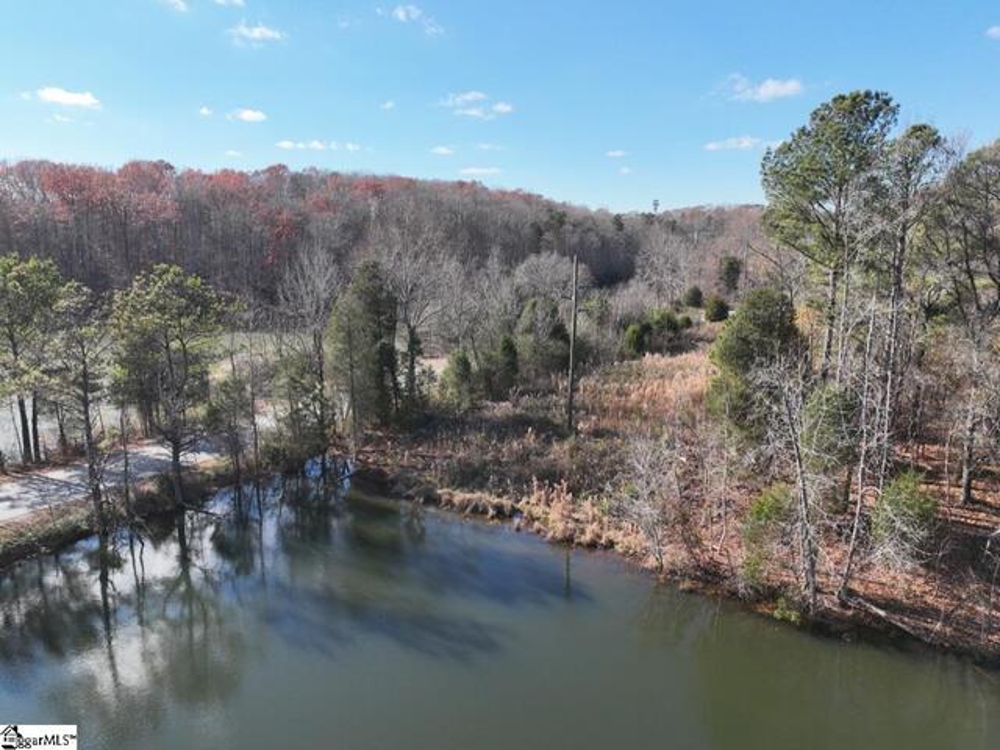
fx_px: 693
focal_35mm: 24
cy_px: 375
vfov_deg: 56.8
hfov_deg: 71.6
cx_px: 500
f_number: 2.8
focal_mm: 12.29
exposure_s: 1/240
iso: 290
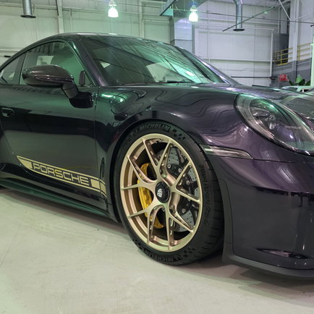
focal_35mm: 36
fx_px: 369
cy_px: 185
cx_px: 208
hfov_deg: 45.4
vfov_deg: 45.8
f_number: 1.7
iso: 1000
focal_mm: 6.3
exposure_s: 1/120
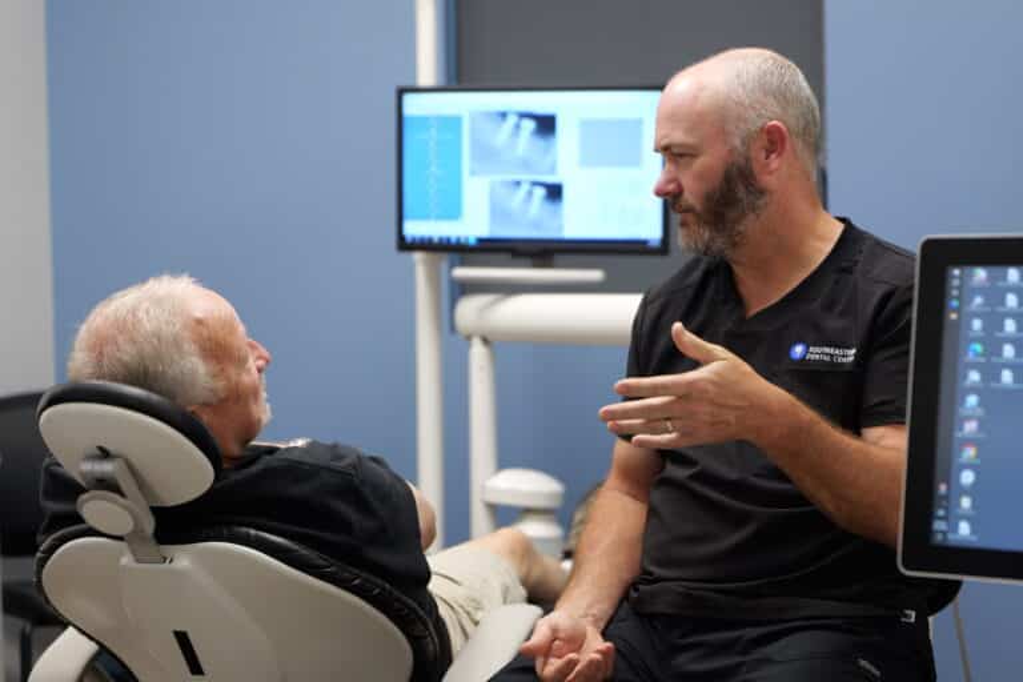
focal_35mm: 70
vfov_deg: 19.5
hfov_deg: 28.8
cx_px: 512
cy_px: 341
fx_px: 1989
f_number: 2.8
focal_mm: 70
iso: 1250
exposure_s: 1/160
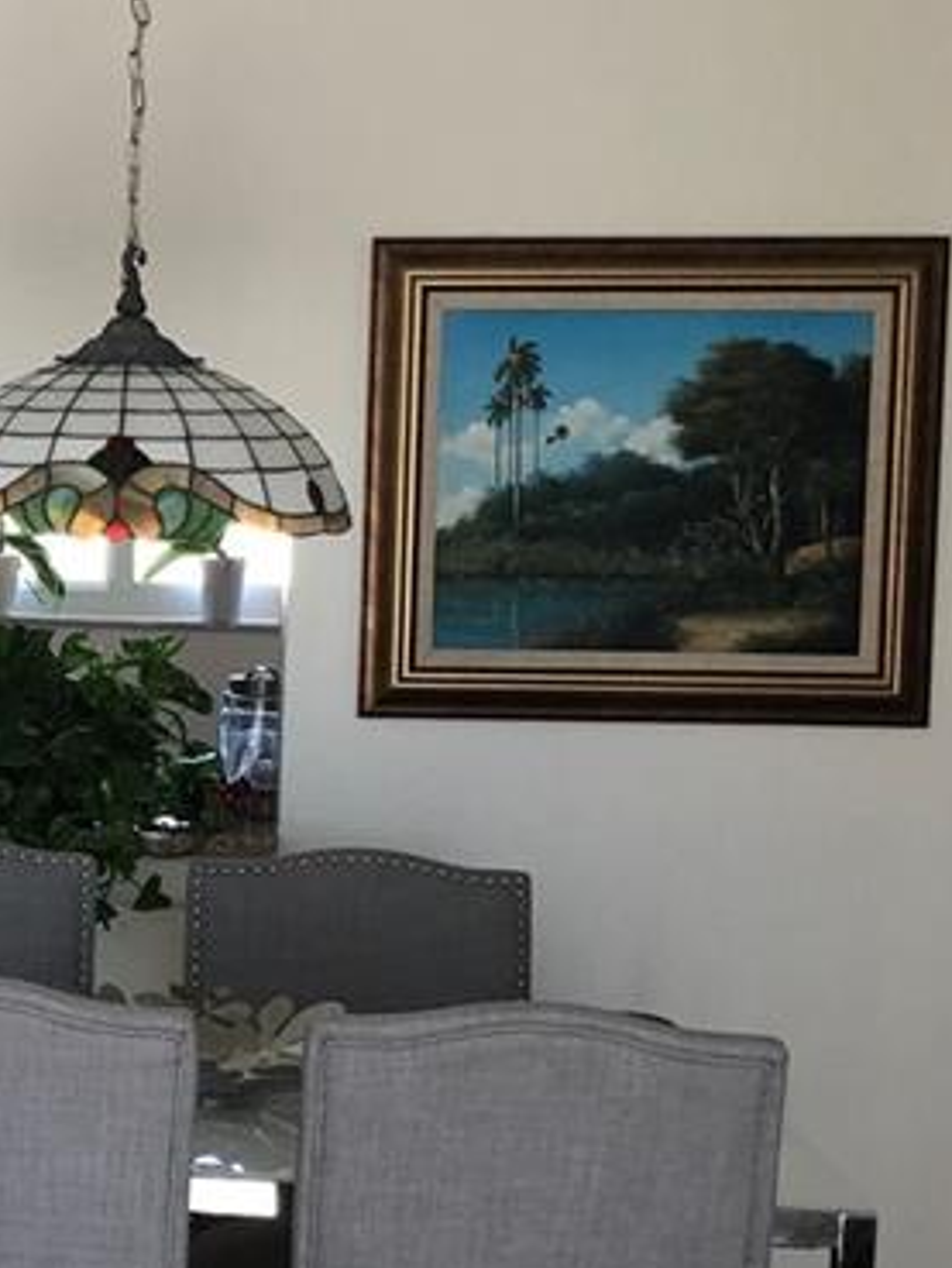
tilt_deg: -6.2
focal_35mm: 91
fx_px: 3335
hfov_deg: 15.3
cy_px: 794
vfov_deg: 21.5
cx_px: -381
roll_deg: -0.6
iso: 32
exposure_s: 1/32
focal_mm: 3.99
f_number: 1.8
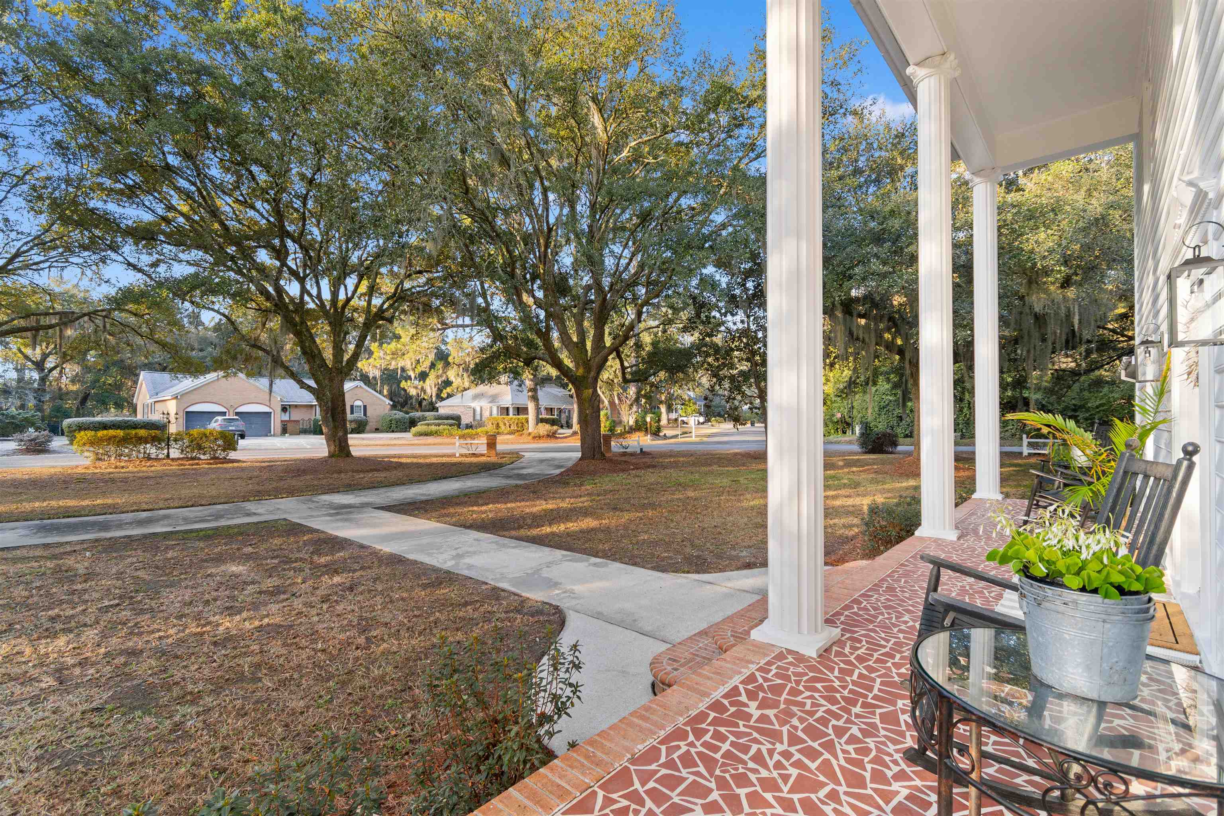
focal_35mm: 15
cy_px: 408
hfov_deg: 100.4
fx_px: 510
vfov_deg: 77.3
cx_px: 612
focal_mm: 10
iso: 100
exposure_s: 1/25
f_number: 4.5
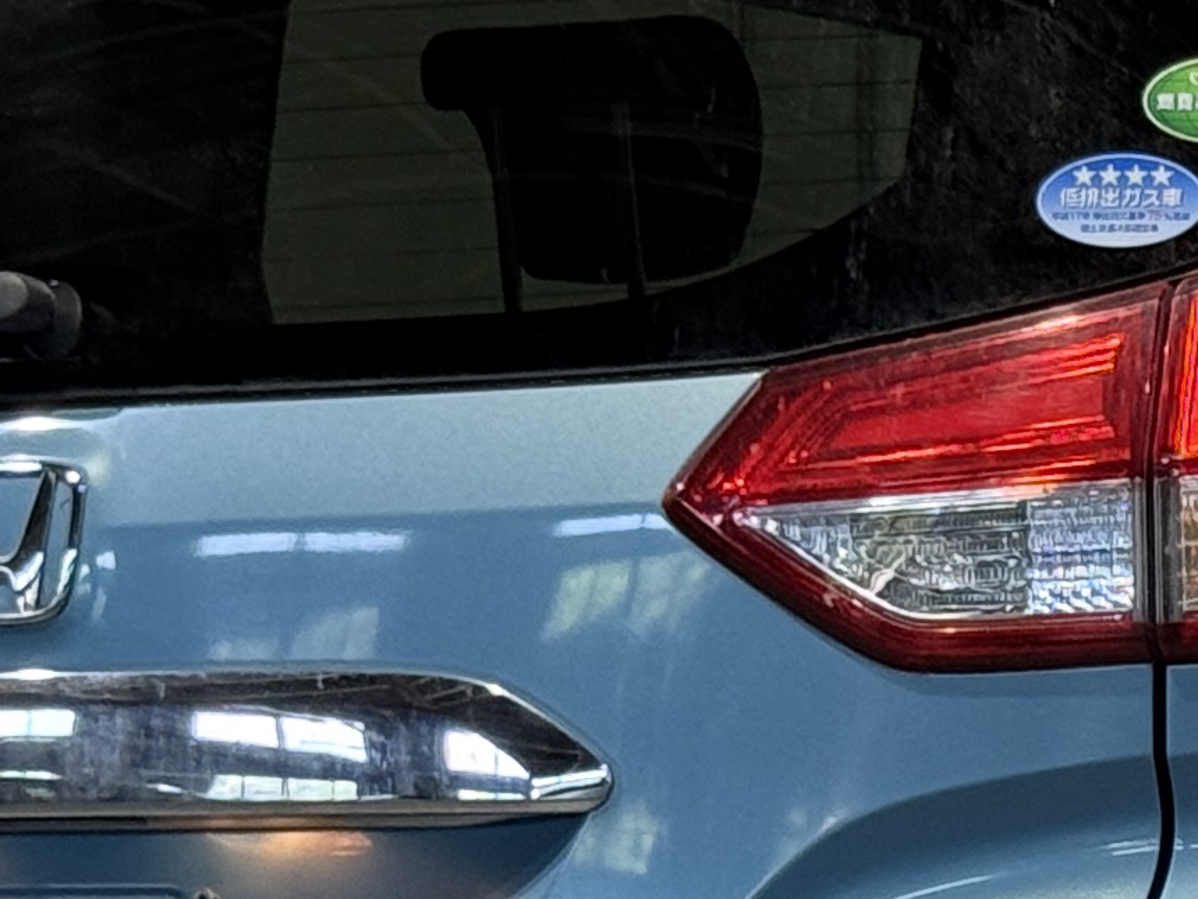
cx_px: 1351
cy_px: 789
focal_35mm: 225
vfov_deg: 6.6
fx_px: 7787
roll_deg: -0.3
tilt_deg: +0.6
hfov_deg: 8.7
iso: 125
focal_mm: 6.76
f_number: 1.78
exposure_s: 1/60
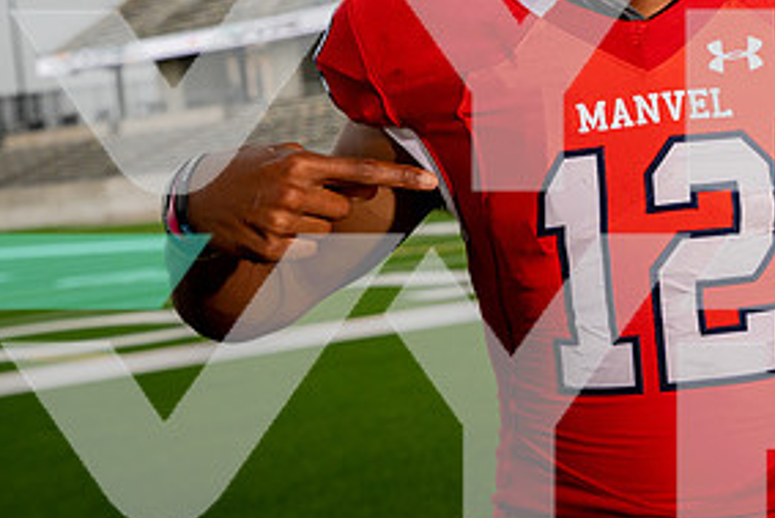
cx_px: 633
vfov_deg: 11.6
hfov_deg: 17.3
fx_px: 2520
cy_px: 48
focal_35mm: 117
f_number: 6.3
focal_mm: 57
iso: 1000
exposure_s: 1/1600
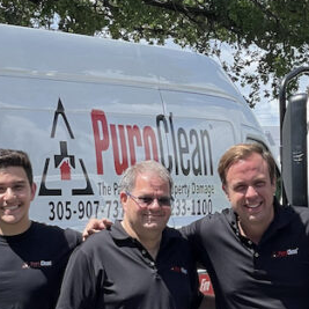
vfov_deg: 9.9
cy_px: 242
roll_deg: +0.3
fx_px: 1777
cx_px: 243
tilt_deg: -0.7
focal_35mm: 176
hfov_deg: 9.9
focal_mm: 6
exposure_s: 1/959
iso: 25
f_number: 2
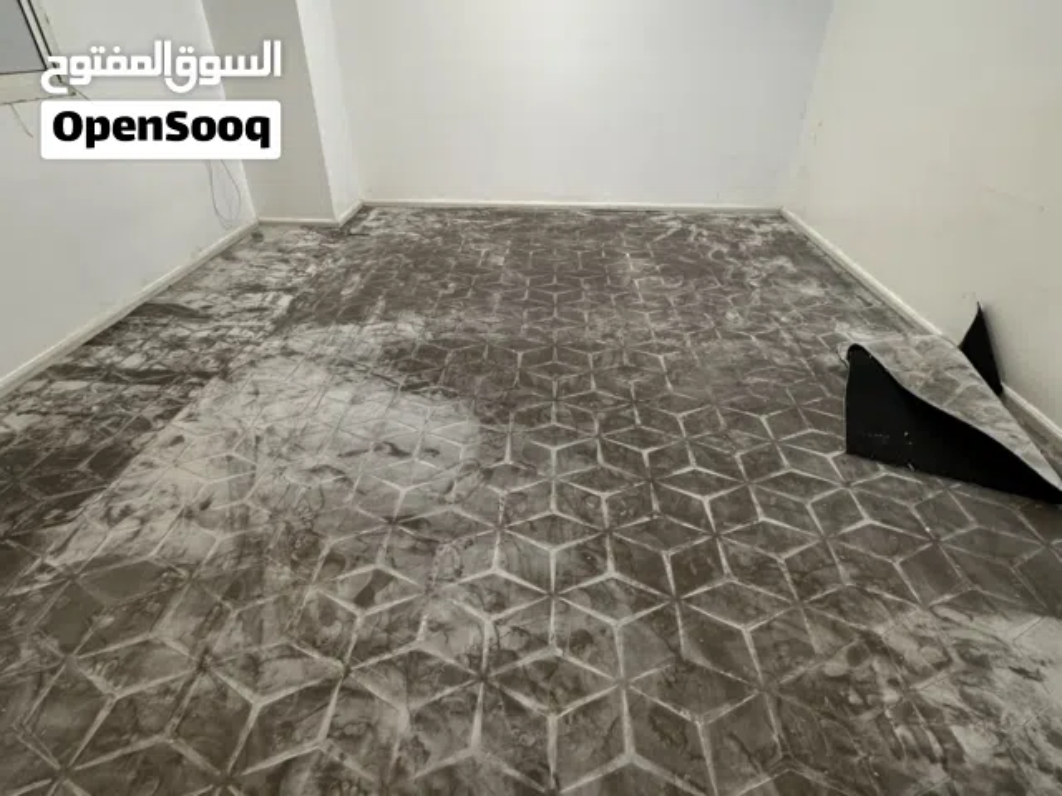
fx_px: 430
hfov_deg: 102.1
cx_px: 531
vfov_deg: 85.7
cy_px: 398
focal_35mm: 14
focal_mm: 2.22
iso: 160
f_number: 2.2
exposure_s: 1/60
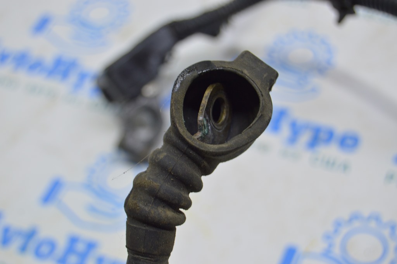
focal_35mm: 82
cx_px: 198
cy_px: 132
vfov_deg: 16.5
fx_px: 909
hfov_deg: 24.6
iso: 400
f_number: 5.6
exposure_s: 1/20
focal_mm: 55
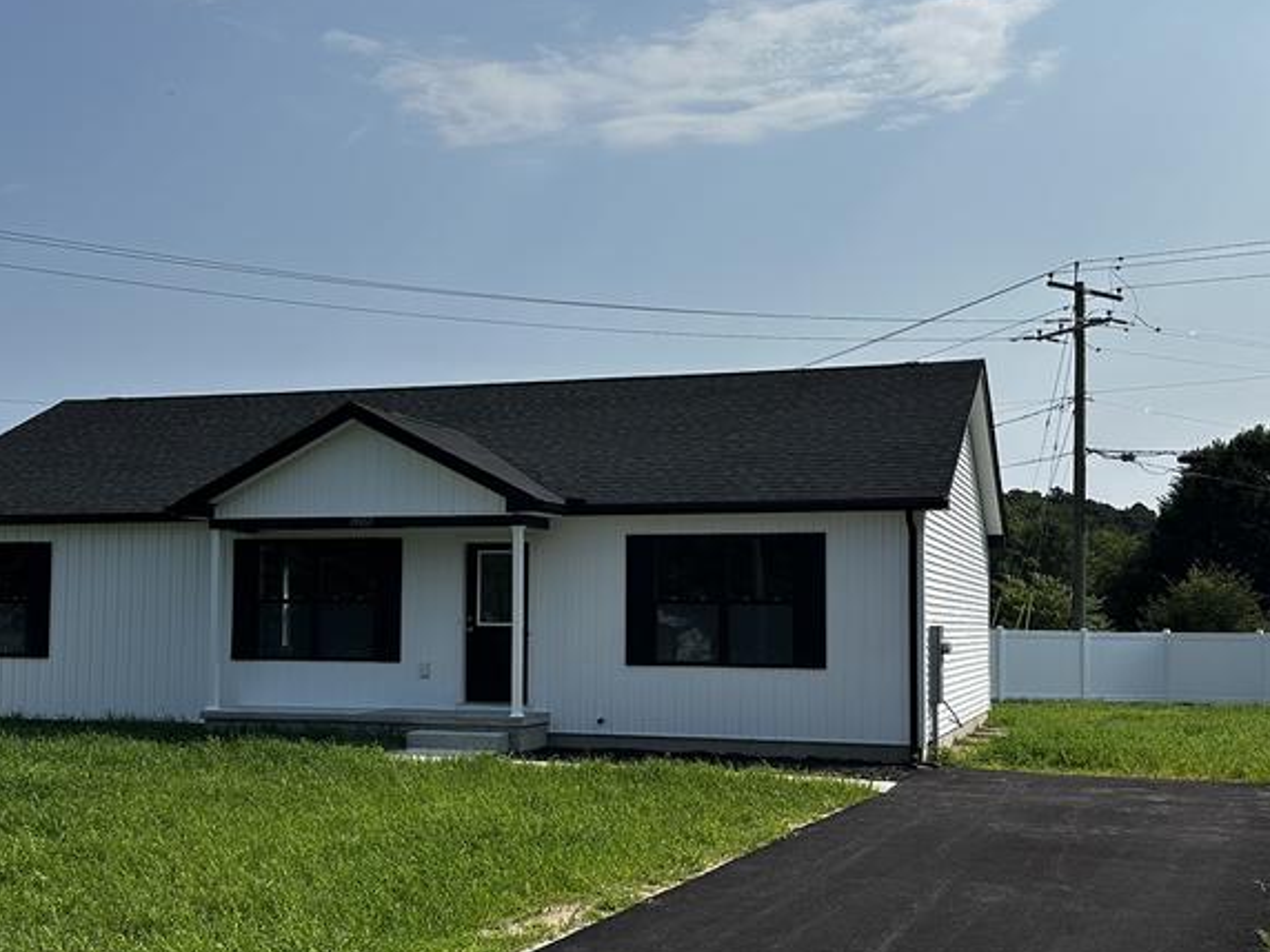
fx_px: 1578
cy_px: 521
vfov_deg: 33.6
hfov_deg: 43.8
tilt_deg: +2.6
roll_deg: -0.7
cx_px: 597
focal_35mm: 43
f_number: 1.78
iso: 80
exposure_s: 1/9709
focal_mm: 6.86
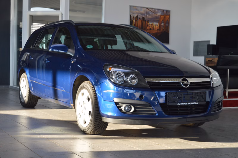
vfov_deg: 23.7
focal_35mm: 57
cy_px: 79
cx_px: 119
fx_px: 377
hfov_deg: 35.1
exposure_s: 1/125
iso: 400
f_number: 5.6
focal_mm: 38
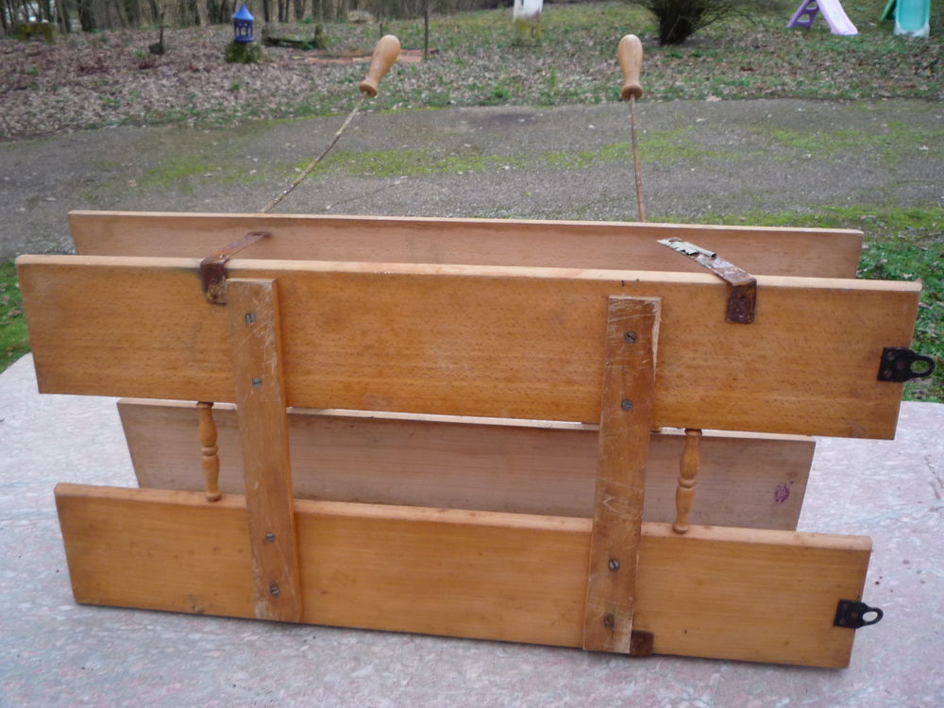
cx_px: 472
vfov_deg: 46.8
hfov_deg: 60.0
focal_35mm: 30
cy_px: 354
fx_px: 818
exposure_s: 1/30
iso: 160
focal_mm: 5.2
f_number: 3.3
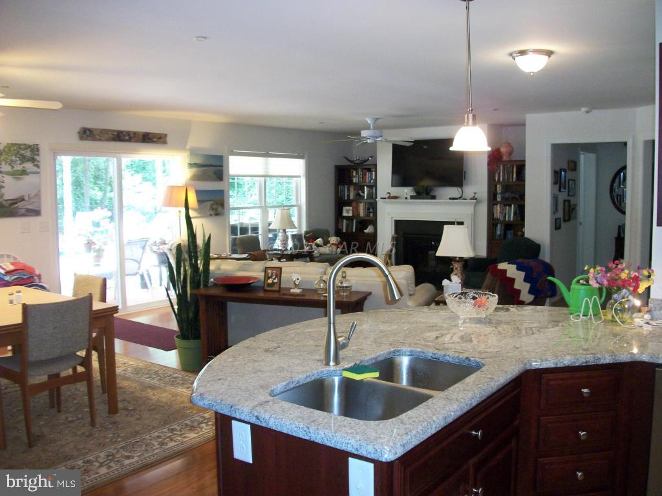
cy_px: 248
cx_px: 331
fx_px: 612
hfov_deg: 56.8
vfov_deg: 44.2
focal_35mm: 32
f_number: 2.9
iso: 250
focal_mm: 5.7
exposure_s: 1/30
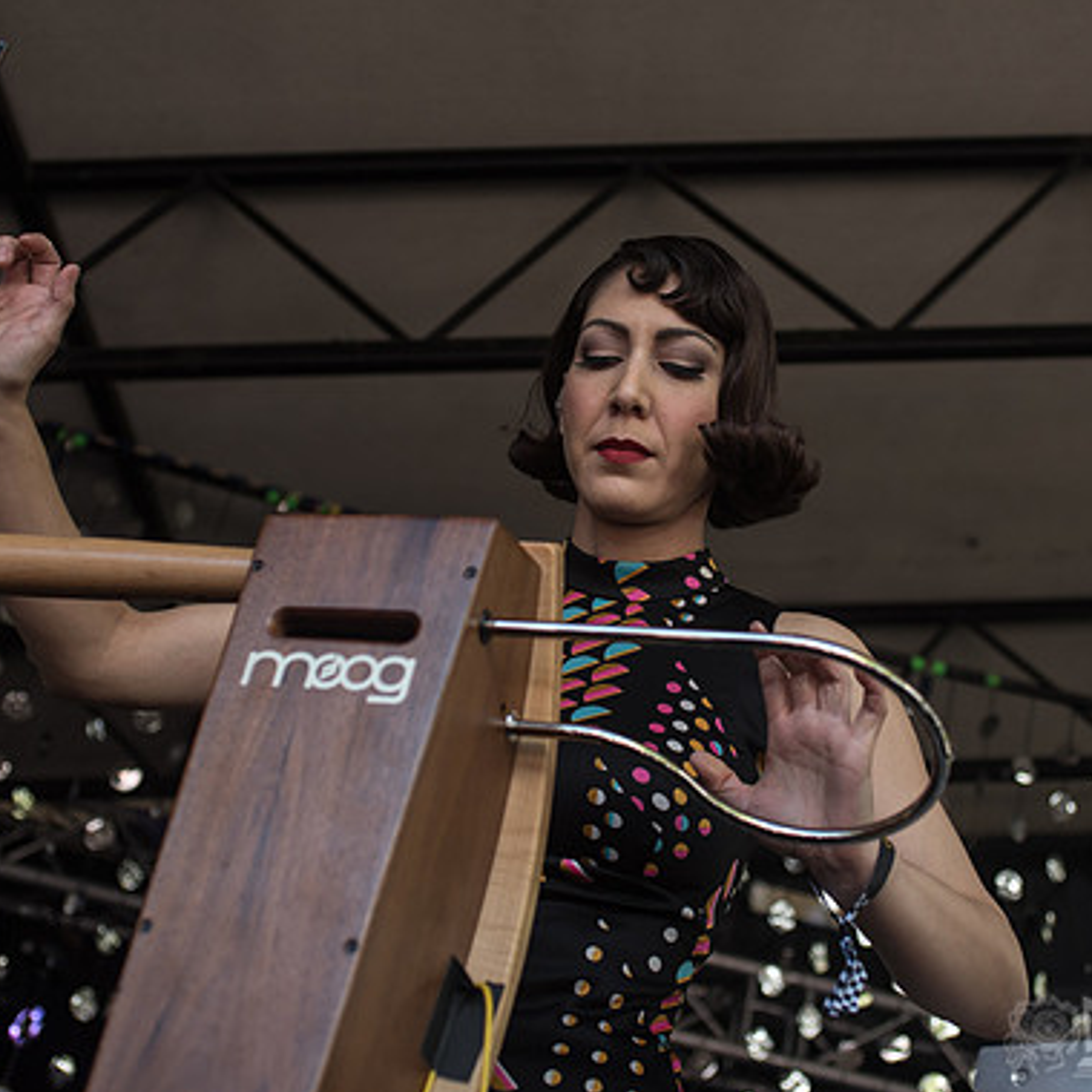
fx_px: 2034
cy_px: 486
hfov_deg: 30.0
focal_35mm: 57
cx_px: 594
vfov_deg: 30.0
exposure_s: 1/250
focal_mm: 40
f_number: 3.5
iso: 250
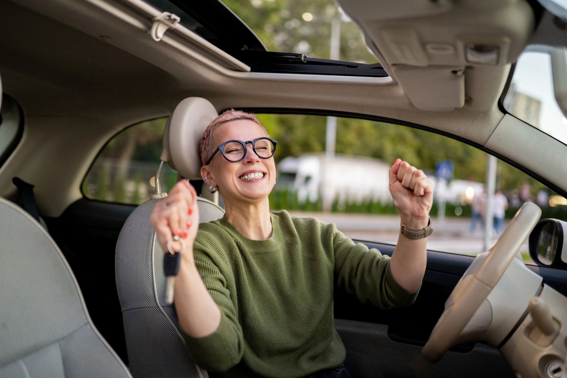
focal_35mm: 35
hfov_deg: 54.4
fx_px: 551
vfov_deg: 37.9
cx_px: 284
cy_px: 189
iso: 800
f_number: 1.4
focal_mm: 35
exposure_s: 1/250
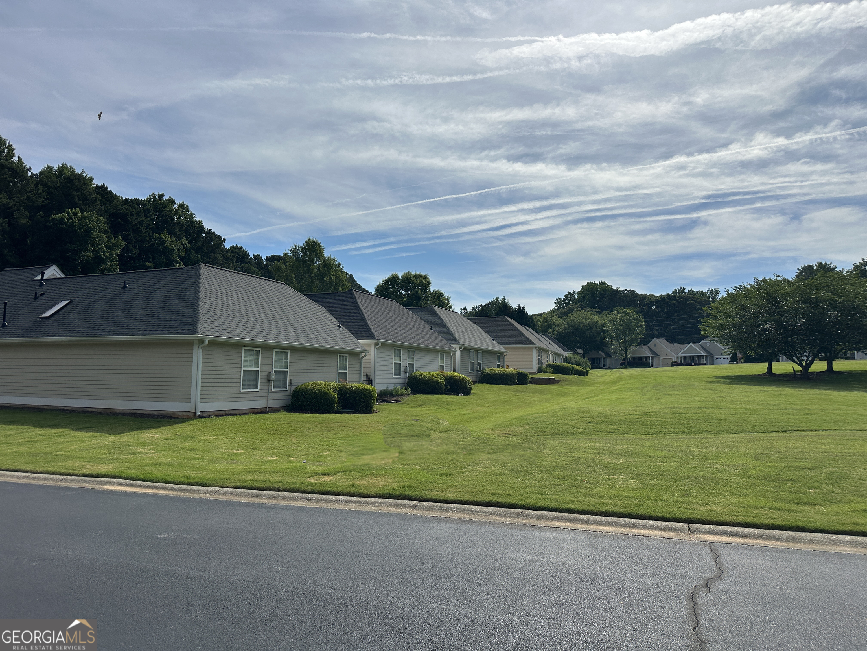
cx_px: 434
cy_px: 326
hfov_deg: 71.6
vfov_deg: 56.8
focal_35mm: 24
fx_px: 601
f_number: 1.78
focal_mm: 6.86
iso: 80
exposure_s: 1/13699
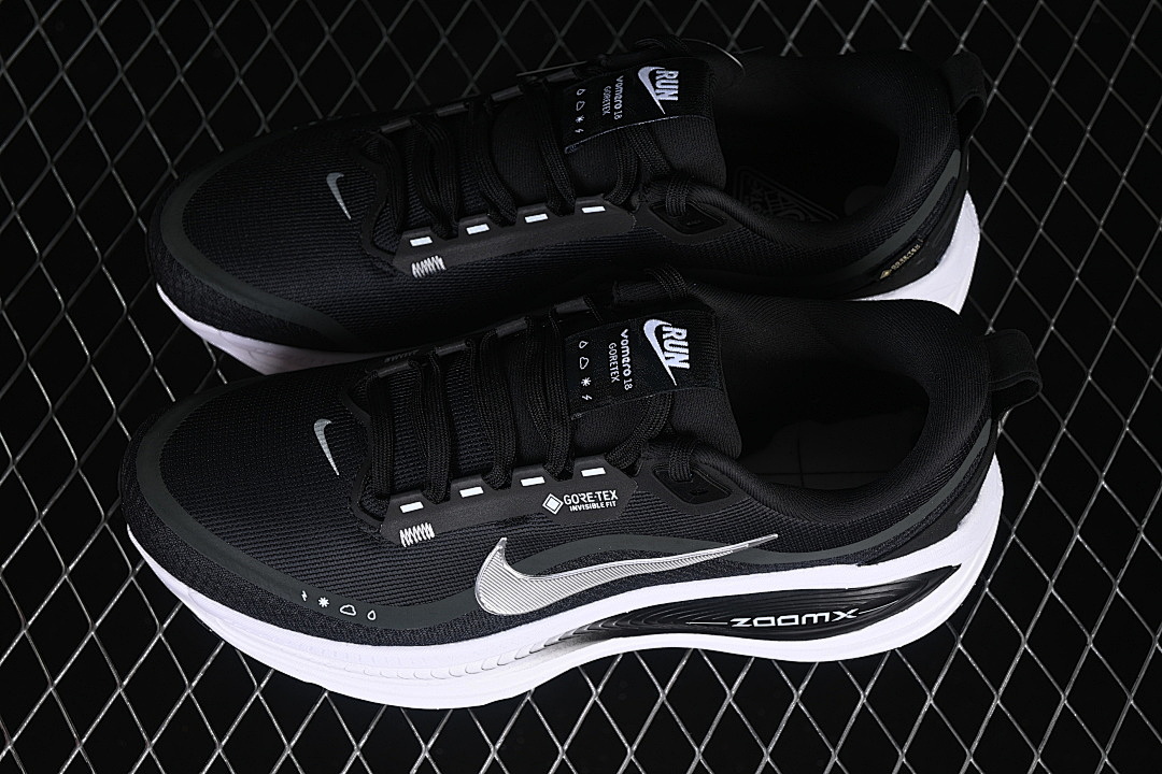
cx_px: 581
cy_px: 387
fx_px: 2421
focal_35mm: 75
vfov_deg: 18.2
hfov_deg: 27.0
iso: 160
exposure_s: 1/60
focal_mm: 50
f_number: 6.3
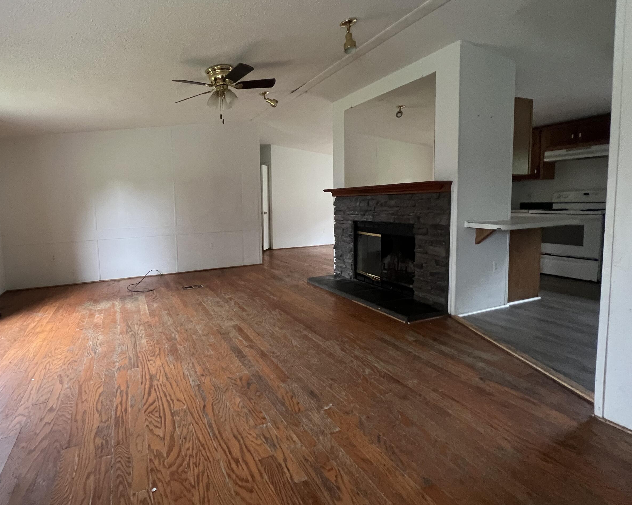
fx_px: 299
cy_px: 230
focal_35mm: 16
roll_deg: +1.3
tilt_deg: -5.7
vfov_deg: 80.2
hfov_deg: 91.5
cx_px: 242
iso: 400
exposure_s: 1/60
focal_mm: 1.57
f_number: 1.8
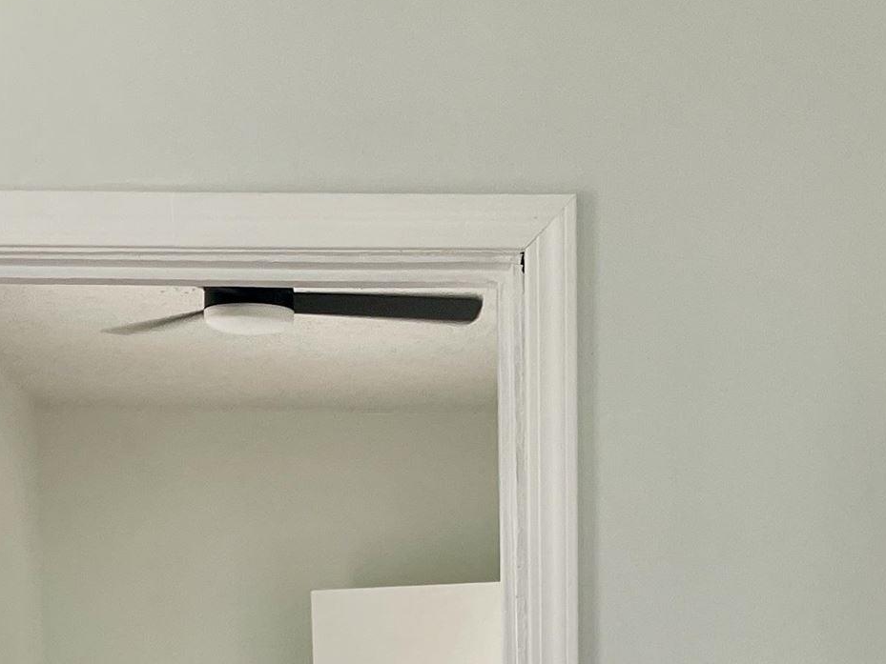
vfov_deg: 15.5
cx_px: 455
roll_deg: +2.2
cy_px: 1068
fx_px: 2201
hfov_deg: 22.8
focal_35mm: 86
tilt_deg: -8.3
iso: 64
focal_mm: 4.2
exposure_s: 1/121
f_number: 1.6
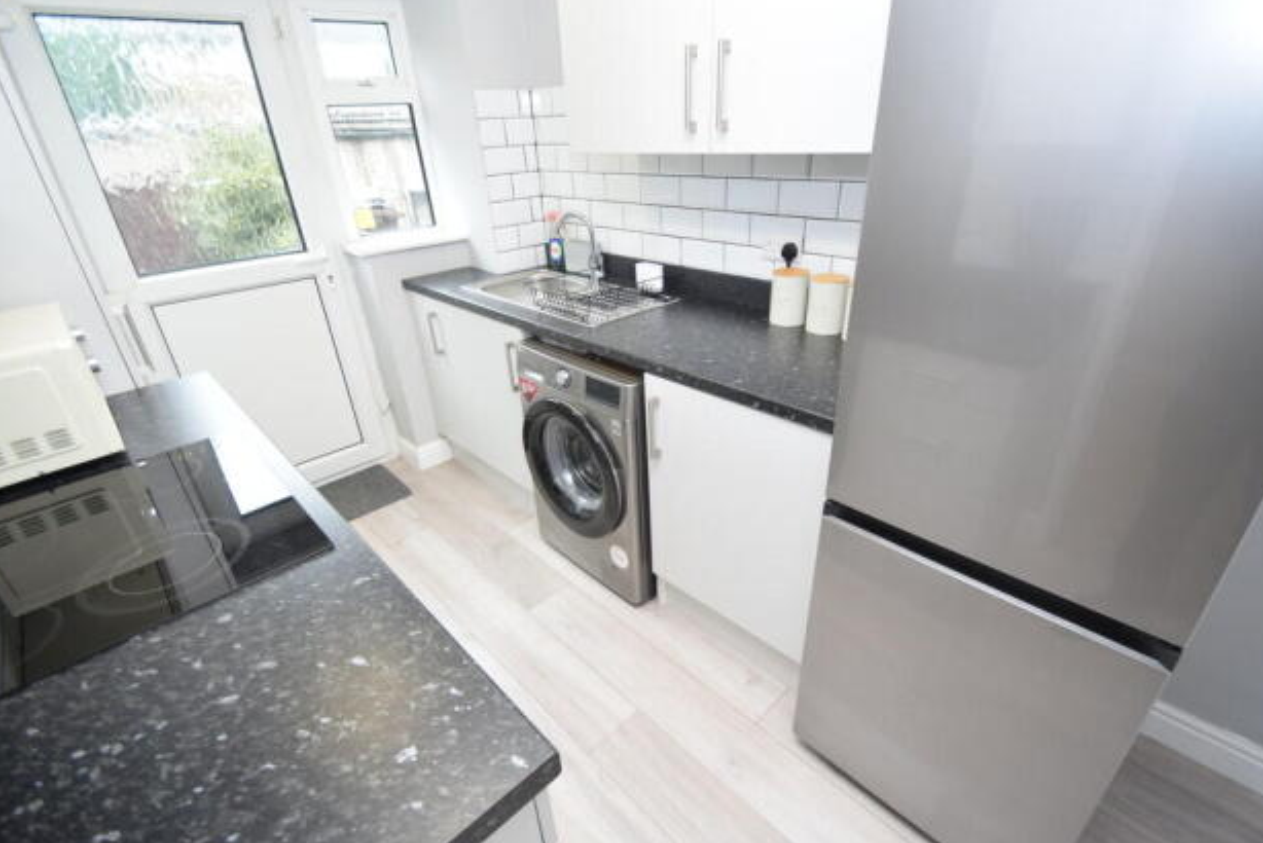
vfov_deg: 73.8
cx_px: 651
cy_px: 441
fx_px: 562
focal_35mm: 16
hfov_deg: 96.7
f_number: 4
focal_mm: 10
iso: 800
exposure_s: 1/60
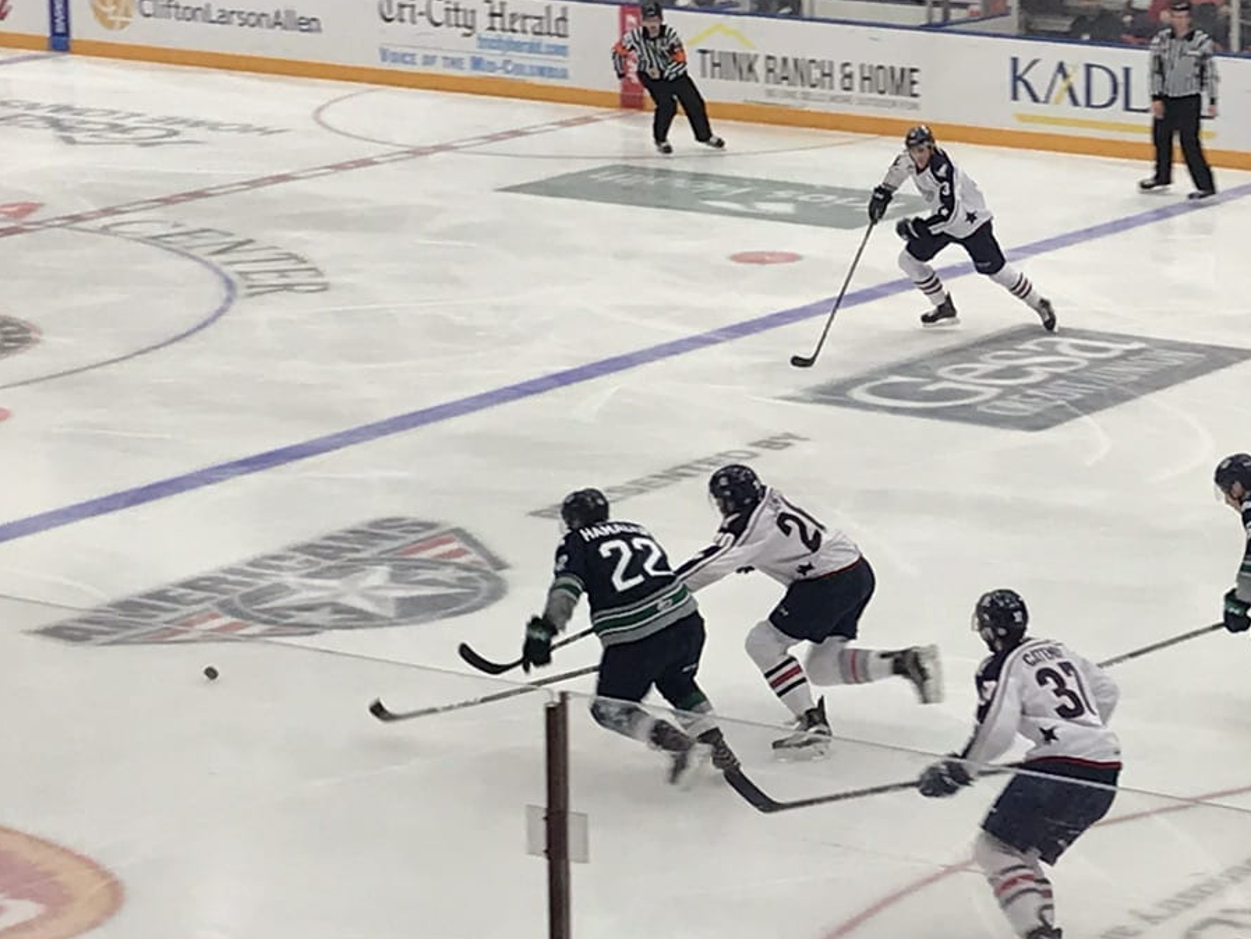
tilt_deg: -11.5
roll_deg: -1.3
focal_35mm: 137
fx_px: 4952
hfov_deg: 14.2
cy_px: 428
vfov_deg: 10.8
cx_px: 1245
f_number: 1.8
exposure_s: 1/120
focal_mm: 3.99
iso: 25
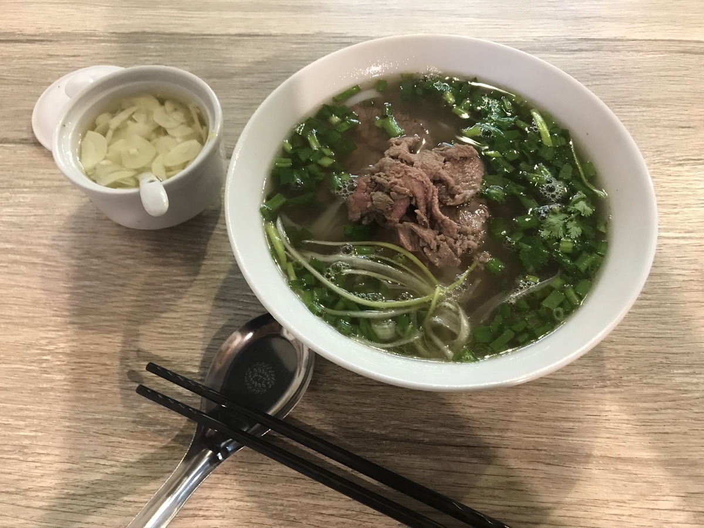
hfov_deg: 63.4
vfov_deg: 49.7
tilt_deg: -61.5
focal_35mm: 28
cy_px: 264
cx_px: 352
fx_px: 569
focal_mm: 3.99
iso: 100
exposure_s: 1/14
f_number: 1.8
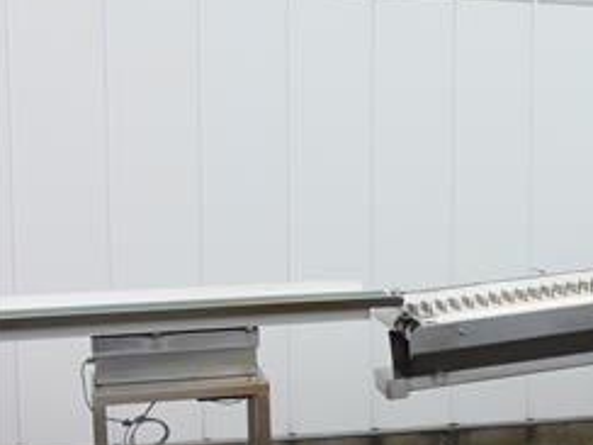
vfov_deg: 16.6
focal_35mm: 89
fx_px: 1525
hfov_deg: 20.2
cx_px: 769
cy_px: 282
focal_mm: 17
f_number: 5.6
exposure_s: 1/250
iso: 160
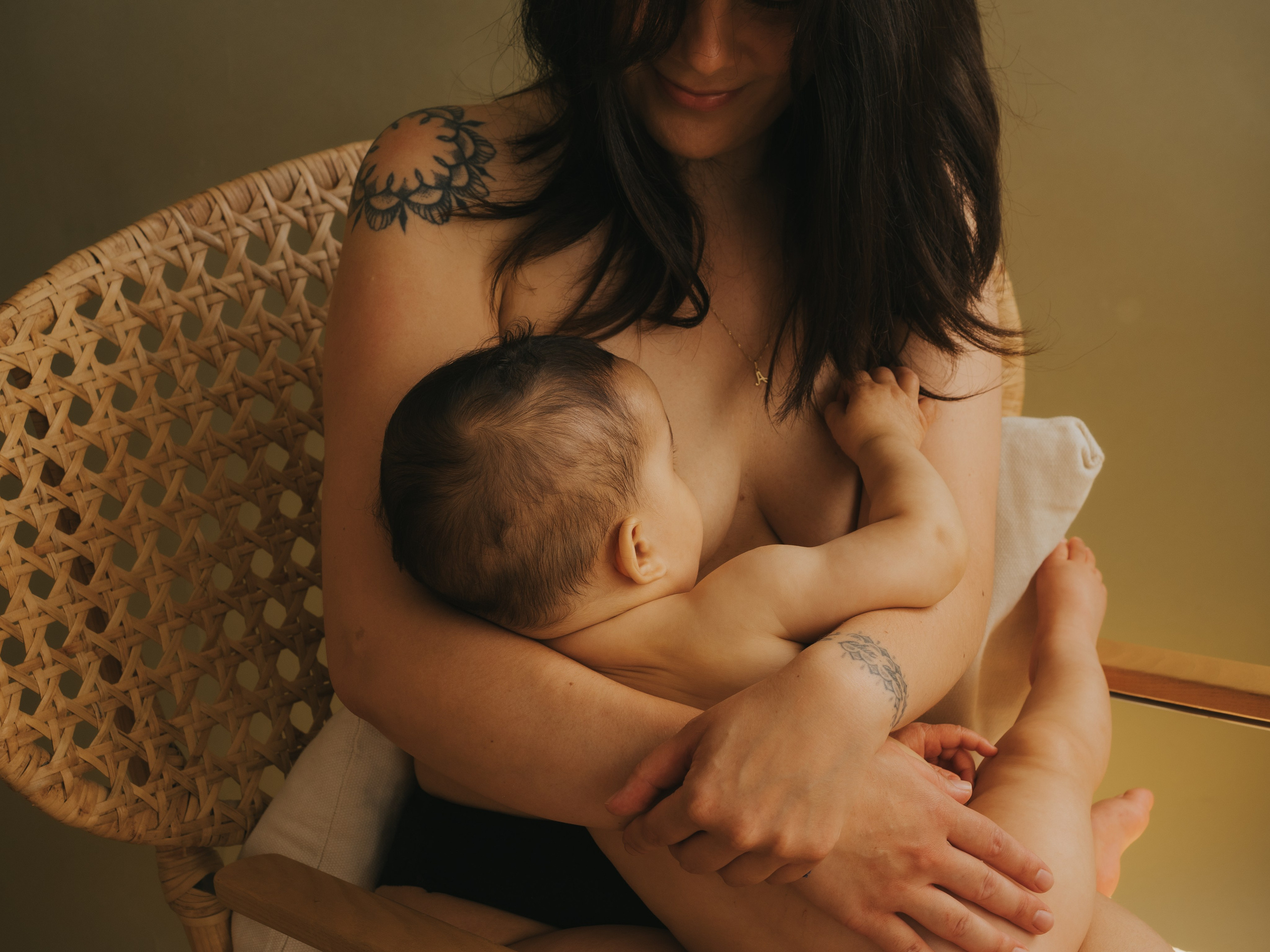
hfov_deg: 24.4
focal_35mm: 80
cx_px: 635
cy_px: 476
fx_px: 2935
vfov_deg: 18.4
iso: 200
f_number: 5
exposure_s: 1/125
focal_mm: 40
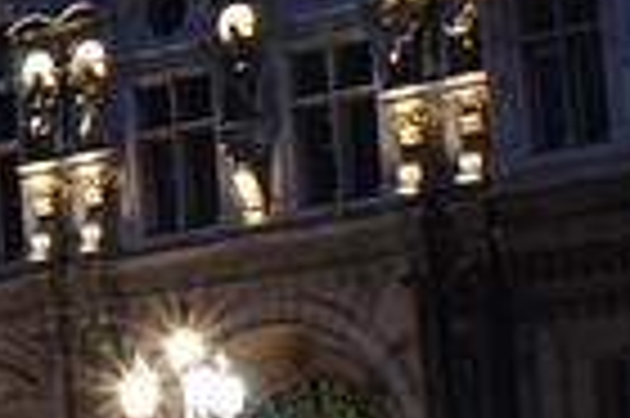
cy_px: 43
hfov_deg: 11.4
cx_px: -387
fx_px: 2989
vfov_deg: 8.0
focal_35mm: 171
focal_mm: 20
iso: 800
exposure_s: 1.6
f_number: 22
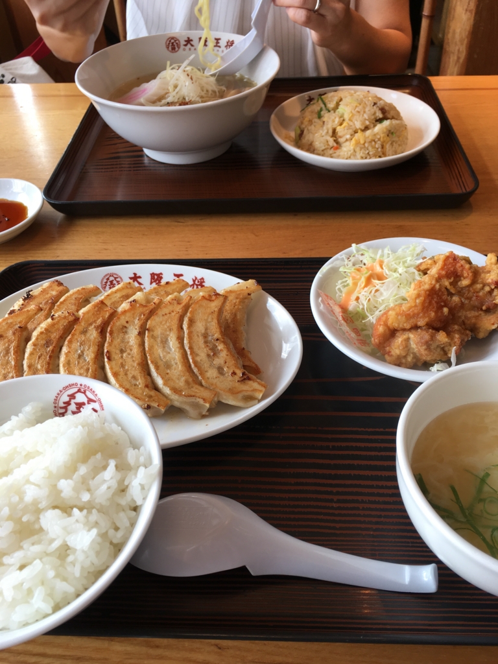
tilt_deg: -43.8
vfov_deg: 61.7
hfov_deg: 48.2
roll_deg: +4.2
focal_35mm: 29
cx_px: 249
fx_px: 556
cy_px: 332
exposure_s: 1/60
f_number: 2.2
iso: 25
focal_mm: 4.15
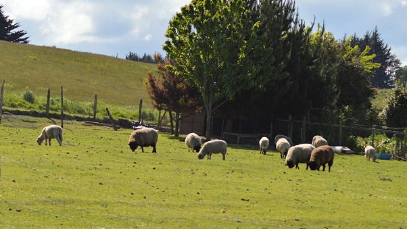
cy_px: 103
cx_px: 175
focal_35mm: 146
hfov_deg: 14.7
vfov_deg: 8.3
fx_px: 1576
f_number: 5.6
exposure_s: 1/500
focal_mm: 80
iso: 100
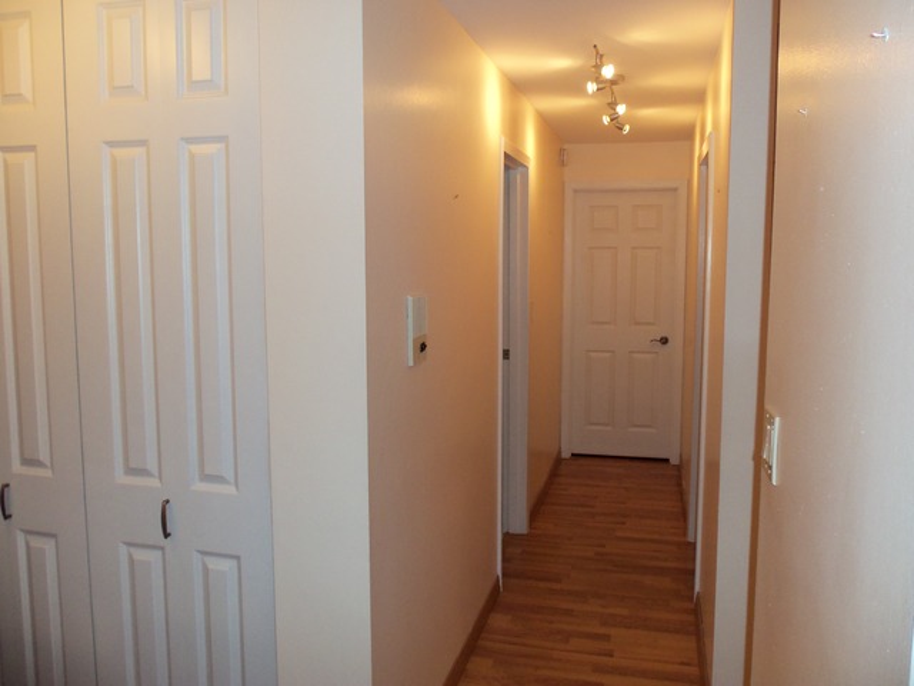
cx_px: 457
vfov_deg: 48.2
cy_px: 343
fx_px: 766
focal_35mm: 29
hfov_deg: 61.7
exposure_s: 1/30
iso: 100
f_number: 3.4
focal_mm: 5.2
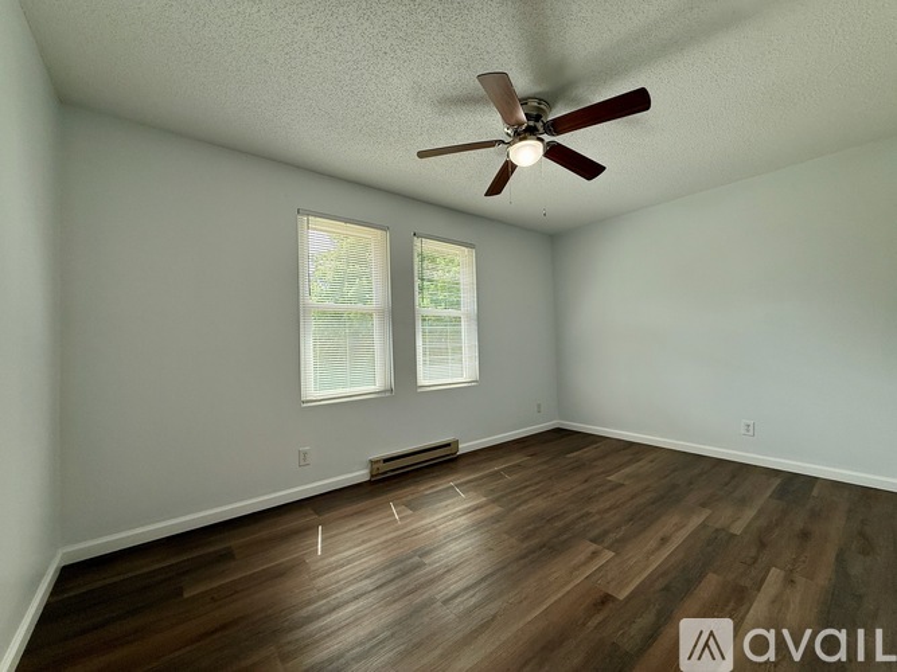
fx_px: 363
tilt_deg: +1.5
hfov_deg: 102.1
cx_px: 448
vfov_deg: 85.7
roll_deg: +1.4
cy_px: 336
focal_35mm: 14
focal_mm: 2.22
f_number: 2.2
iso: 80
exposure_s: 1/99
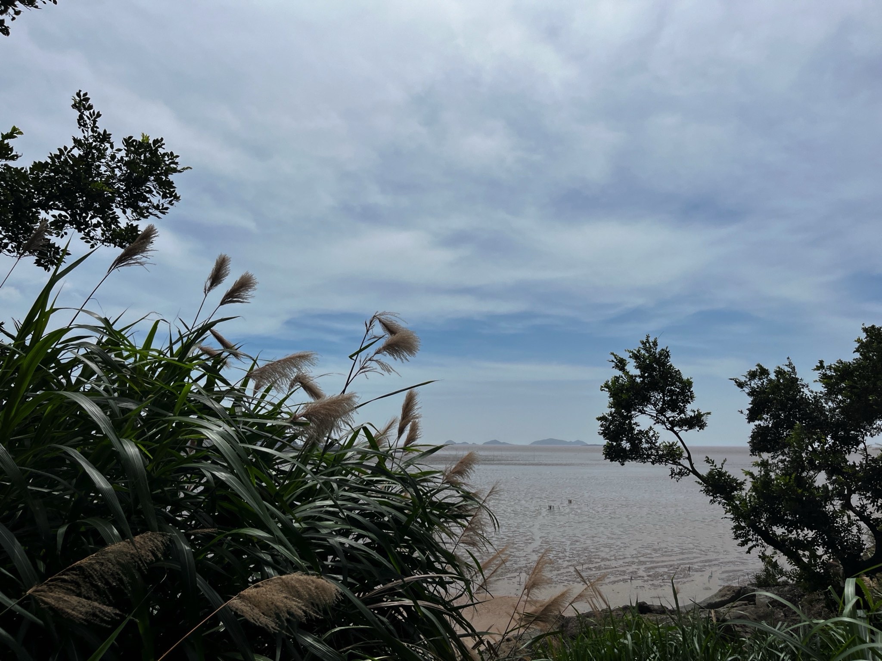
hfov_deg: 67.3
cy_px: 330
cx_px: 441
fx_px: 662
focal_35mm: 26
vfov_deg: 53.1
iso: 50
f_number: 1.6
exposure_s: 1/9901
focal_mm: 5.1
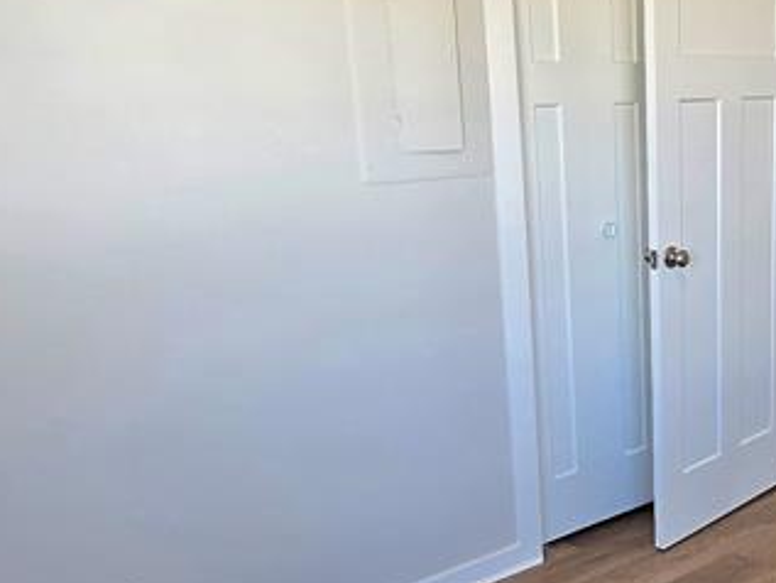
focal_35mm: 42
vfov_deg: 34.0
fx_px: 942
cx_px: 693
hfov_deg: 41.4
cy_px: 397
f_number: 2.2
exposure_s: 1/60.2
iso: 64
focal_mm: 2.2
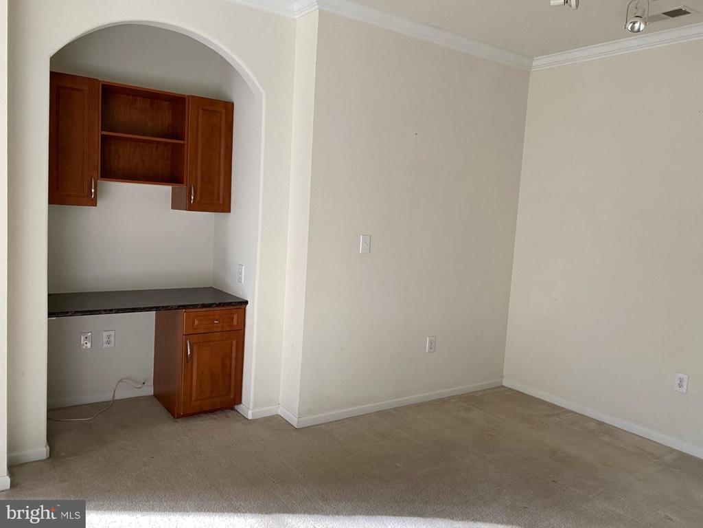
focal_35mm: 26
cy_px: 264
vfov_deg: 53.1
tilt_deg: -5.3
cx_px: 352
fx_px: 528
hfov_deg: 67.3
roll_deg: -1.7
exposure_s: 1/60
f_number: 1.8
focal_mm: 4.25
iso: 80
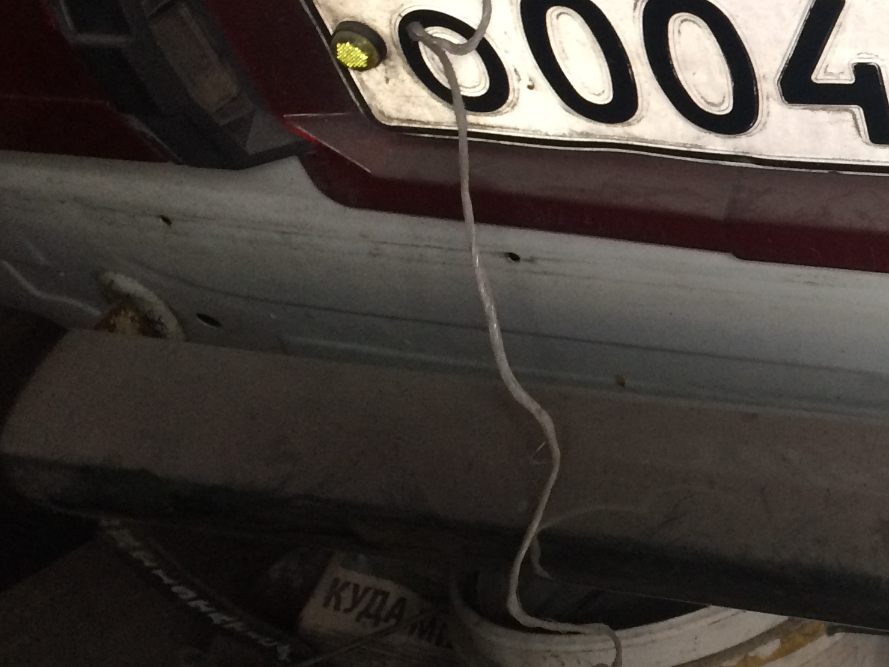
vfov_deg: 22.7
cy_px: 152
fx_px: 1643
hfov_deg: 28.0
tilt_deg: -33.3
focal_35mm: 64
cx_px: 941
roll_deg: +7.1
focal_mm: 4.15
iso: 160
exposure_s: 1/33
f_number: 2.2
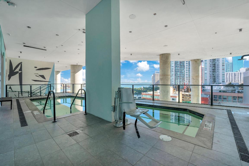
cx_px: 124
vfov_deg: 78.1
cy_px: 83
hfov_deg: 101.1
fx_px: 102
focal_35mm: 15
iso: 100
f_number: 6.3
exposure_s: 1/160
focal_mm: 14.8
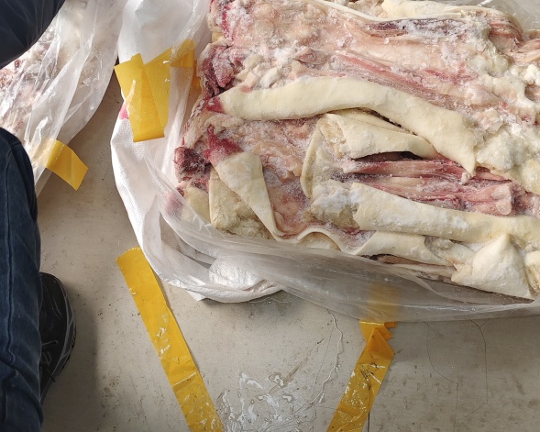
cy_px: 145
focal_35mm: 46
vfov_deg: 32.5
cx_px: 304
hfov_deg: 40.3
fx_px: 735
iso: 228
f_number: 1.79
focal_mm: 4.84
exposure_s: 1/100
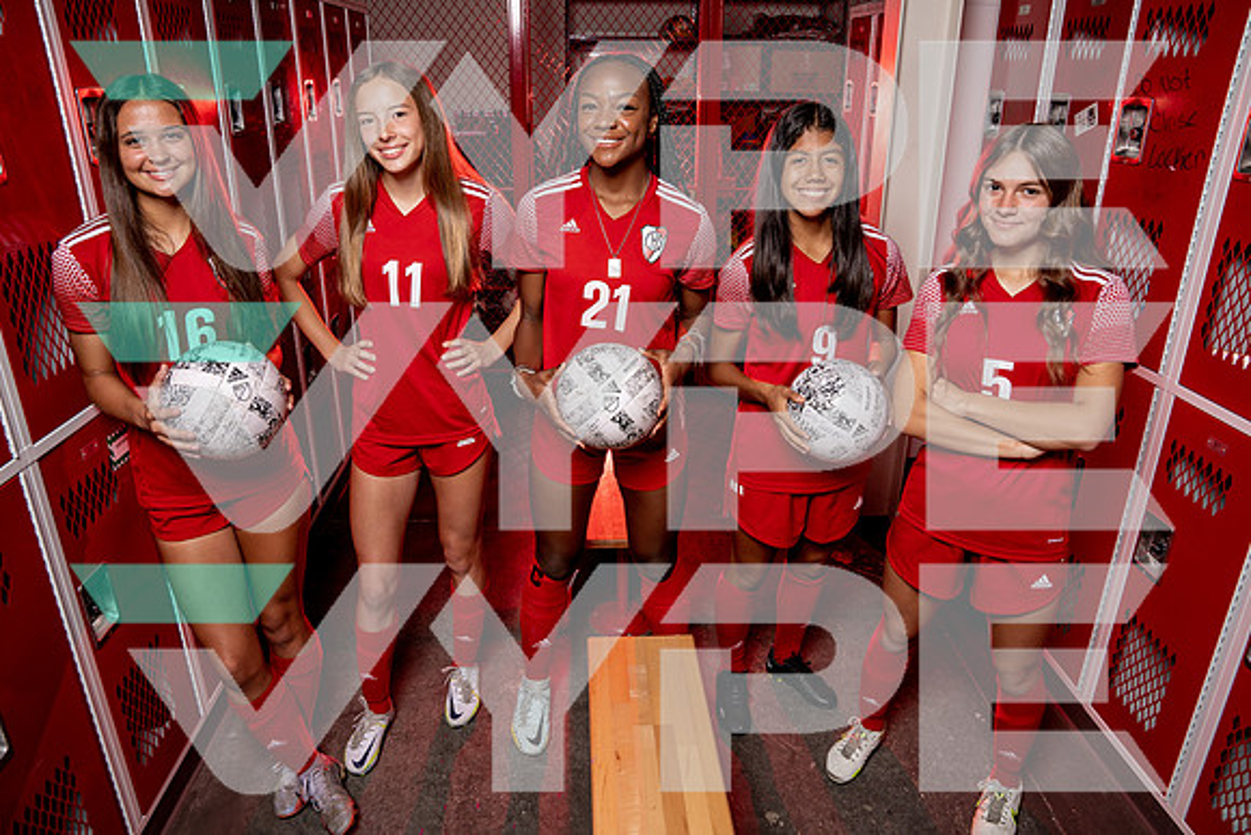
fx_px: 834
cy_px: 418
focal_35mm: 24
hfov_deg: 73.7
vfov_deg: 53.2
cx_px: 626
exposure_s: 1/250
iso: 100
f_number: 8
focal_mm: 24
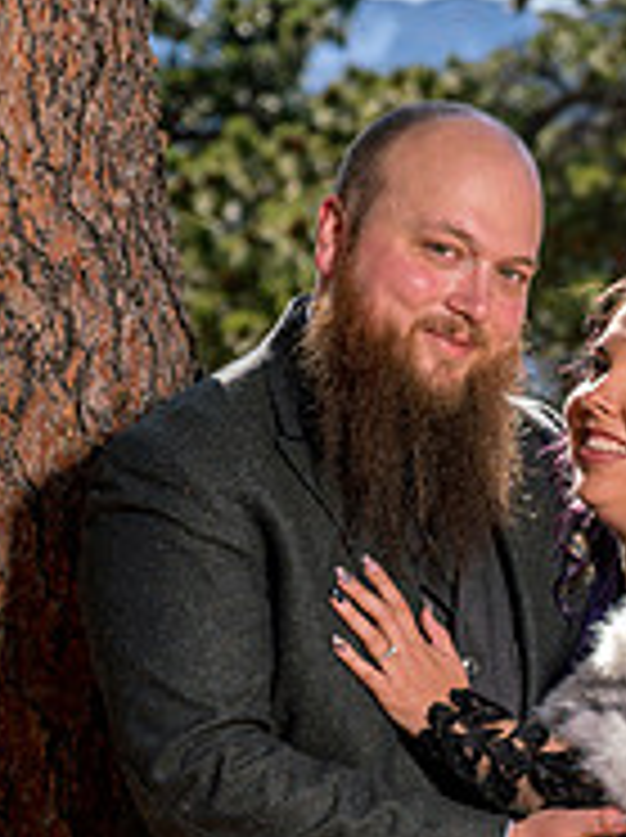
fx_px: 3093
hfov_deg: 11.5
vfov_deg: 15.2
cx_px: 608
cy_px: 824
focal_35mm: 128
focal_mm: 55
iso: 200
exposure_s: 1/1600
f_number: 4
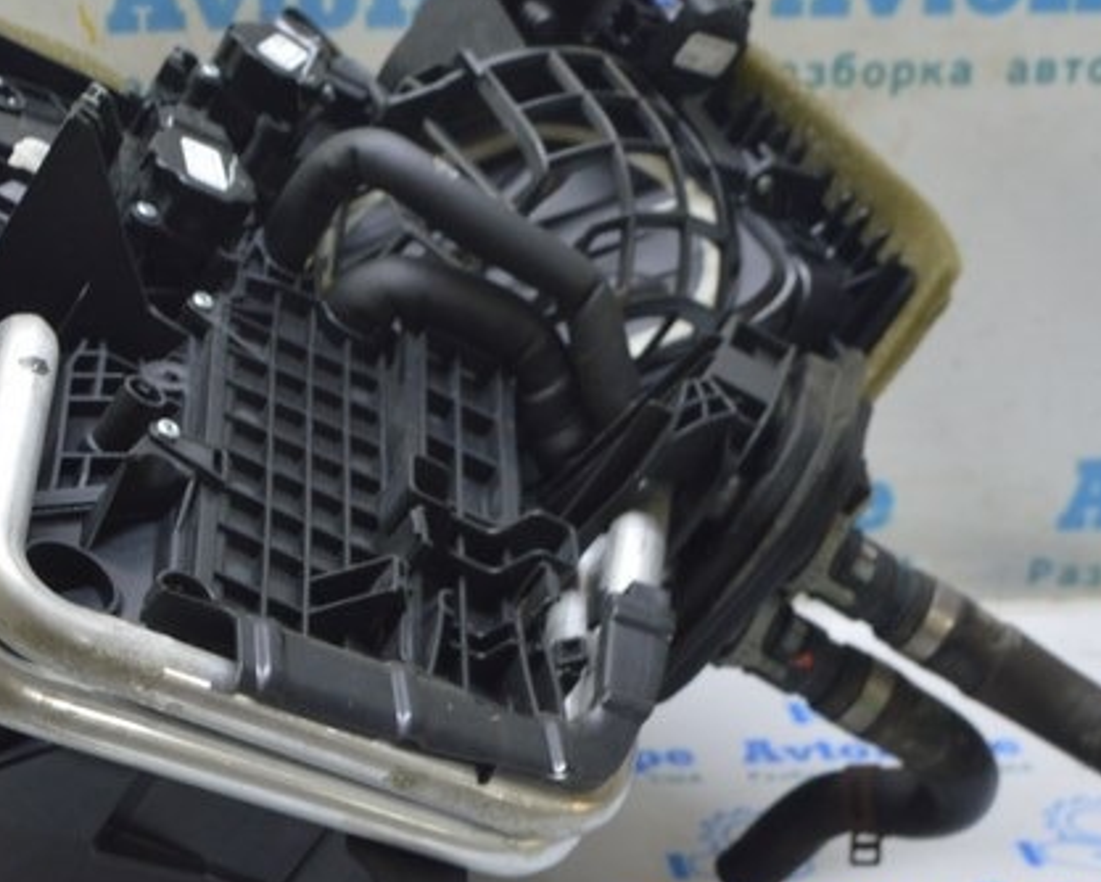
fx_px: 2478
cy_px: 503
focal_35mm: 76
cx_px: 180
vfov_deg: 20.2
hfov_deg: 24.5
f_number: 5.6
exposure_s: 1/20
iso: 400
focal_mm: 22
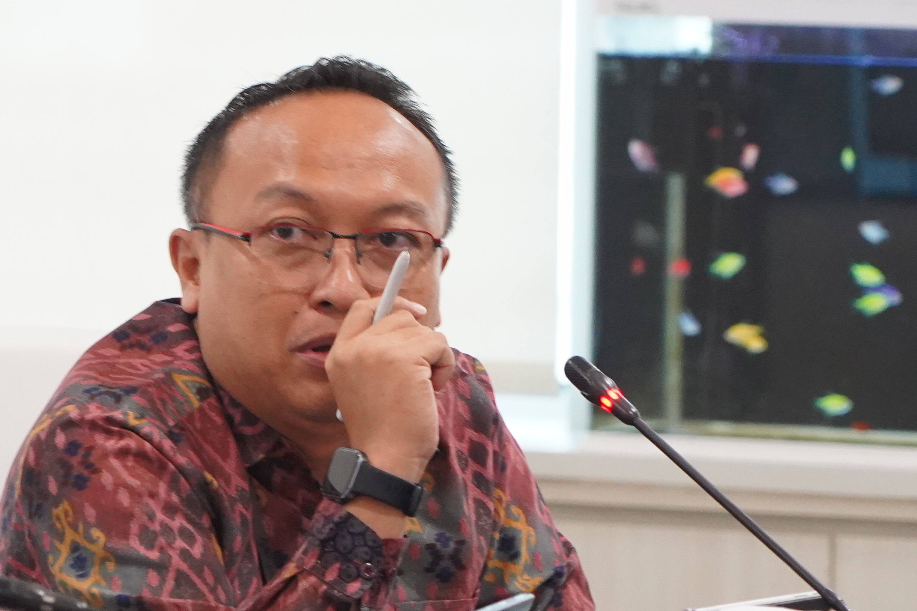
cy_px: 362
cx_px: 172
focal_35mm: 423
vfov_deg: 3.2
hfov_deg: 4.9
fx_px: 10773
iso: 5000
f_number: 6.3
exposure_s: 1/125
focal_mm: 172
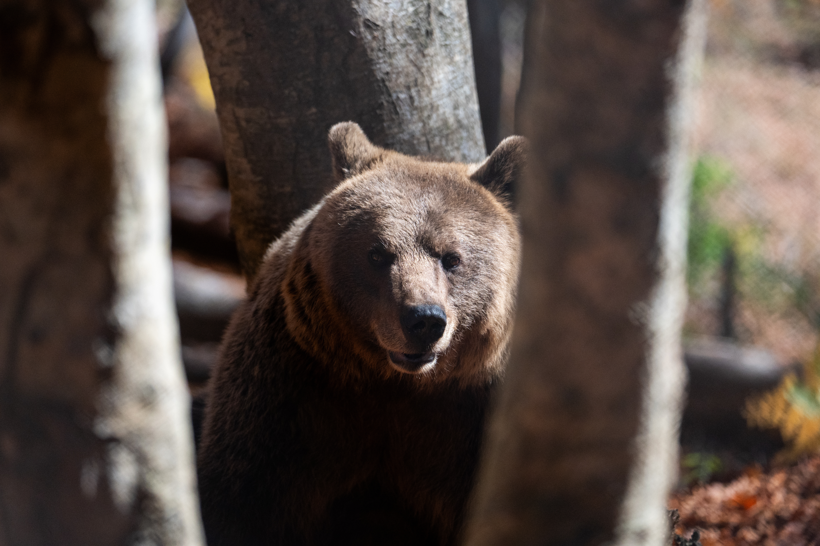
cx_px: 410
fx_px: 6150
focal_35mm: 270
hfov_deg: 7.6
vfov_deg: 5.1
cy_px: 273
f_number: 5.6
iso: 2000
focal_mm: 270
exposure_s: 1/4000
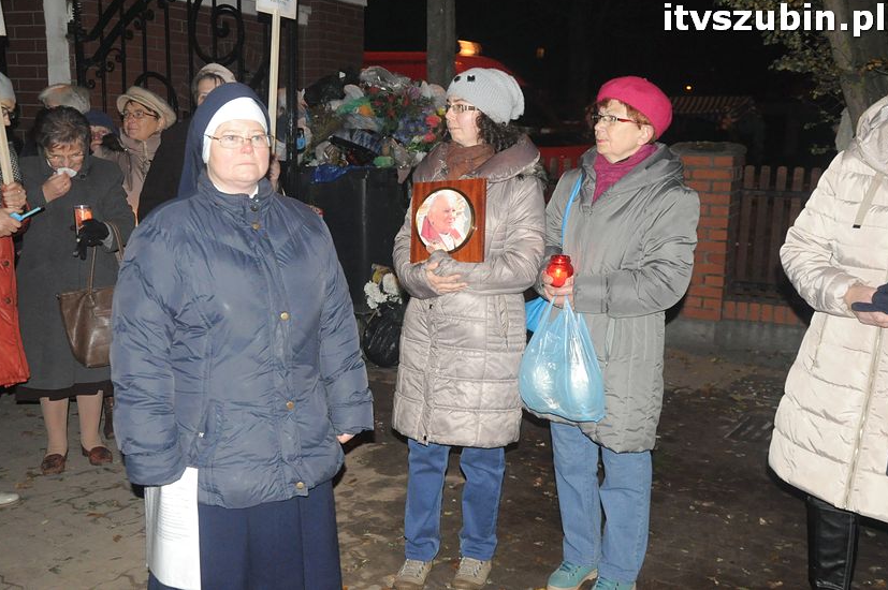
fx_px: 912
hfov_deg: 51.9
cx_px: 449
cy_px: 288
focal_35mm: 37
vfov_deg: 35.9
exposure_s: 1/60
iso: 2000
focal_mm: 24
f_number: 5
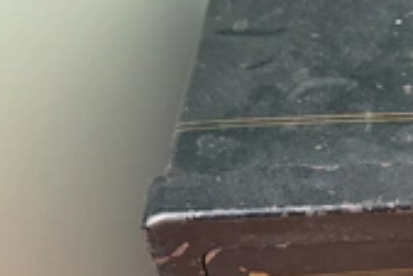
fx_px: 677
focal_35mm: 59
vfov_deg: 22.7
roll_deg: -3.1
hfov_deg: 30.7
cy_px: 220
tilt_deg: -44.9
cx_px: 440
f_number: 1.78
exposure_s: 1/60
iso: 400
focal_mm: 6.76
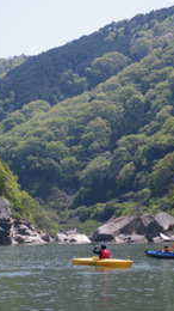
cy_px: 155
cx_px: 76
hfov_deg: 10.7
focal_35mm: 113
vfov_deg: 19.0
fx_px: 928
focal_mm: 13.7
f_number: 4.8
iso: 50
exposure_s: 1/200
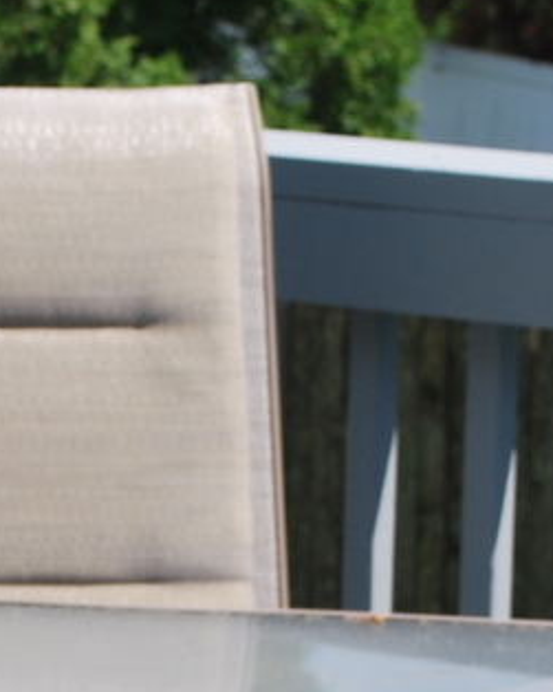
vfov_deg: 7.0
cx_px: -69
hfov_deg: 5.6
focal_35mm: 275
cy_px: 882
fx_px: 5629
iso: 100
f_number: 7.1
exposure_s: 1/200
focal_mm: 38
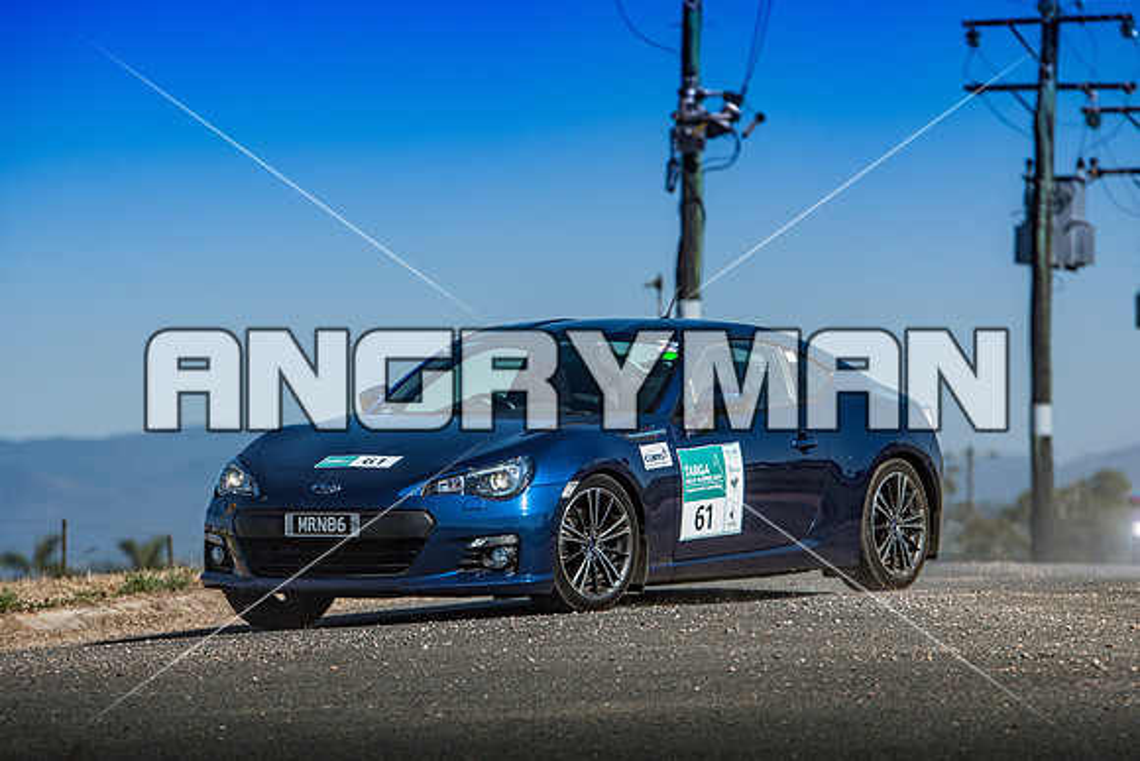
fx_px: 8314
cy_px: 380
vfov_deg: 5.2
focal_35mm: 262
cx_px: 570
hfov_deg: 7.8
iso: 100
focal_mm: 175
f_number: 4.5
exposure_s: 1/2500
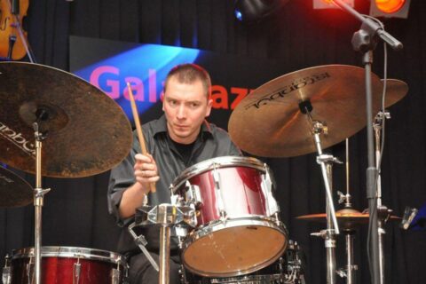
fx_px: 1242
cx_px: 213
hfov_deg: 19.5
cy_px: 142
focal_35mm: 105
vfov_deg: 13.0
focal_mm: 70
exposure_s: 1/125
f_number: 5
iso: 2500
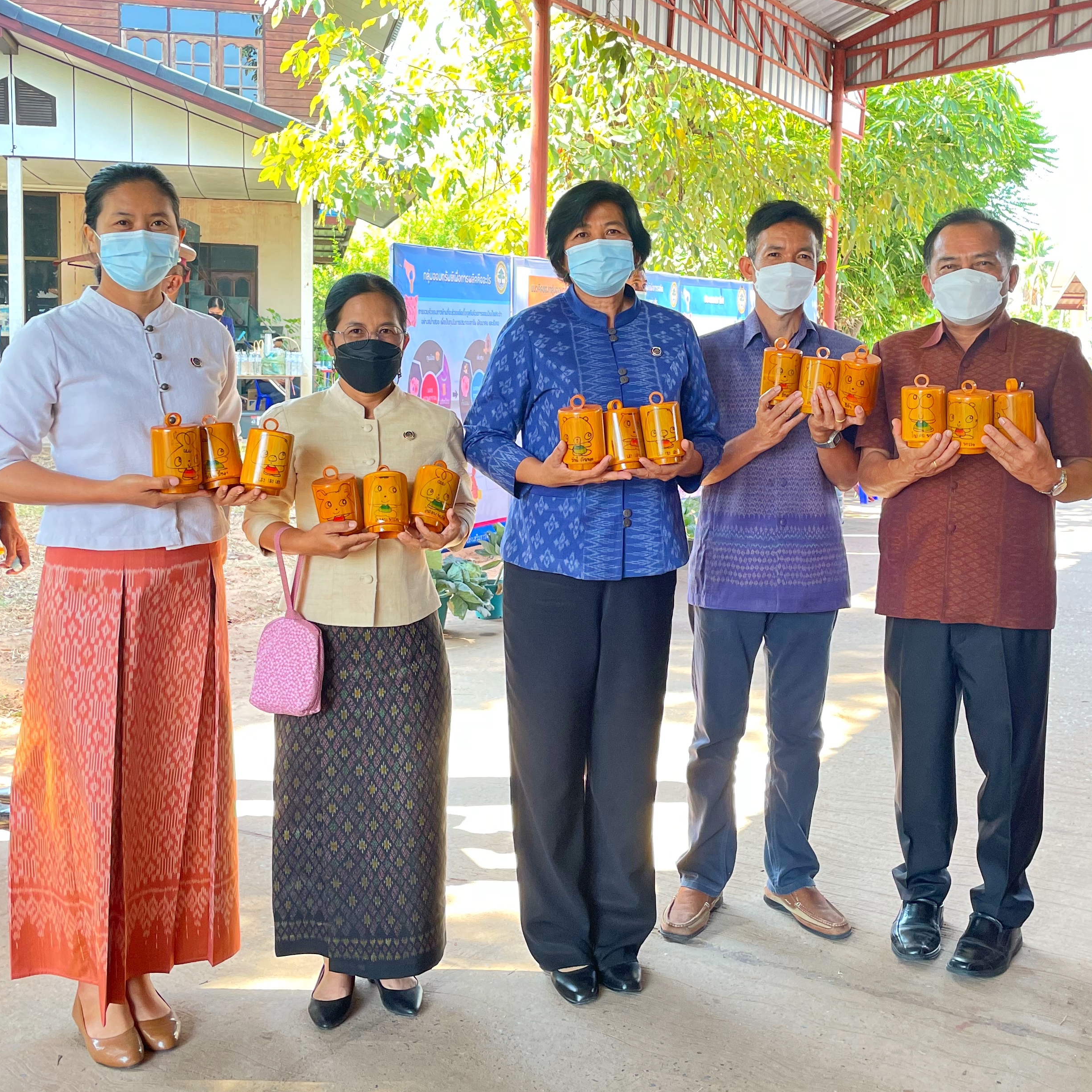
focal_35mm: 38
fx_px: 1356
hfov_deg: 43.8
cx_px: 615
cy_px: 431
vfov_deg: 43.6
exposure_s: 1/121
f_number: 1.6
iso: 80
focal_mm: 4.2
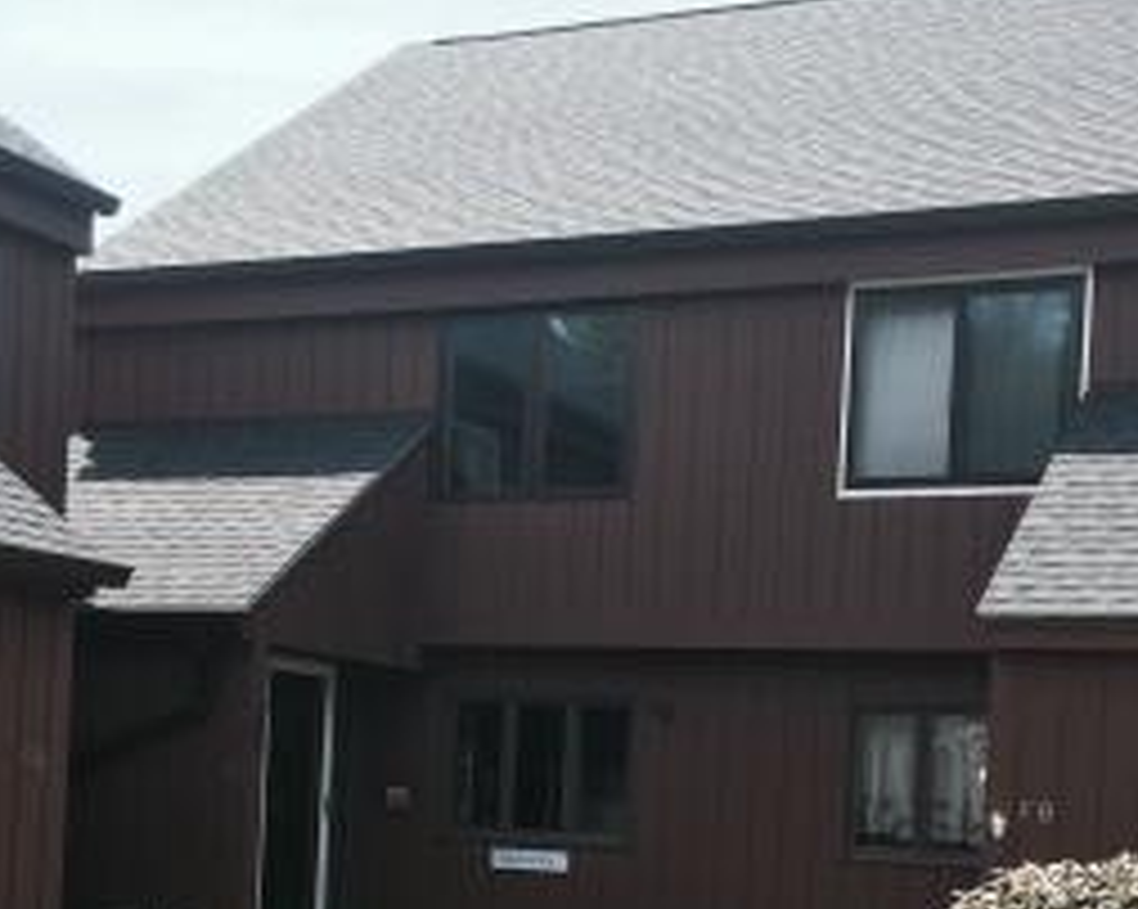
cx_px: 540
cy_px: 796
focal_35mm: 65
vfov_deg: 22.9
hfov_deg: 29.2
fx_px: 2188
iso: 32
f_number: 2.2
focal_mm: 4.15
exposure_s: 1/733
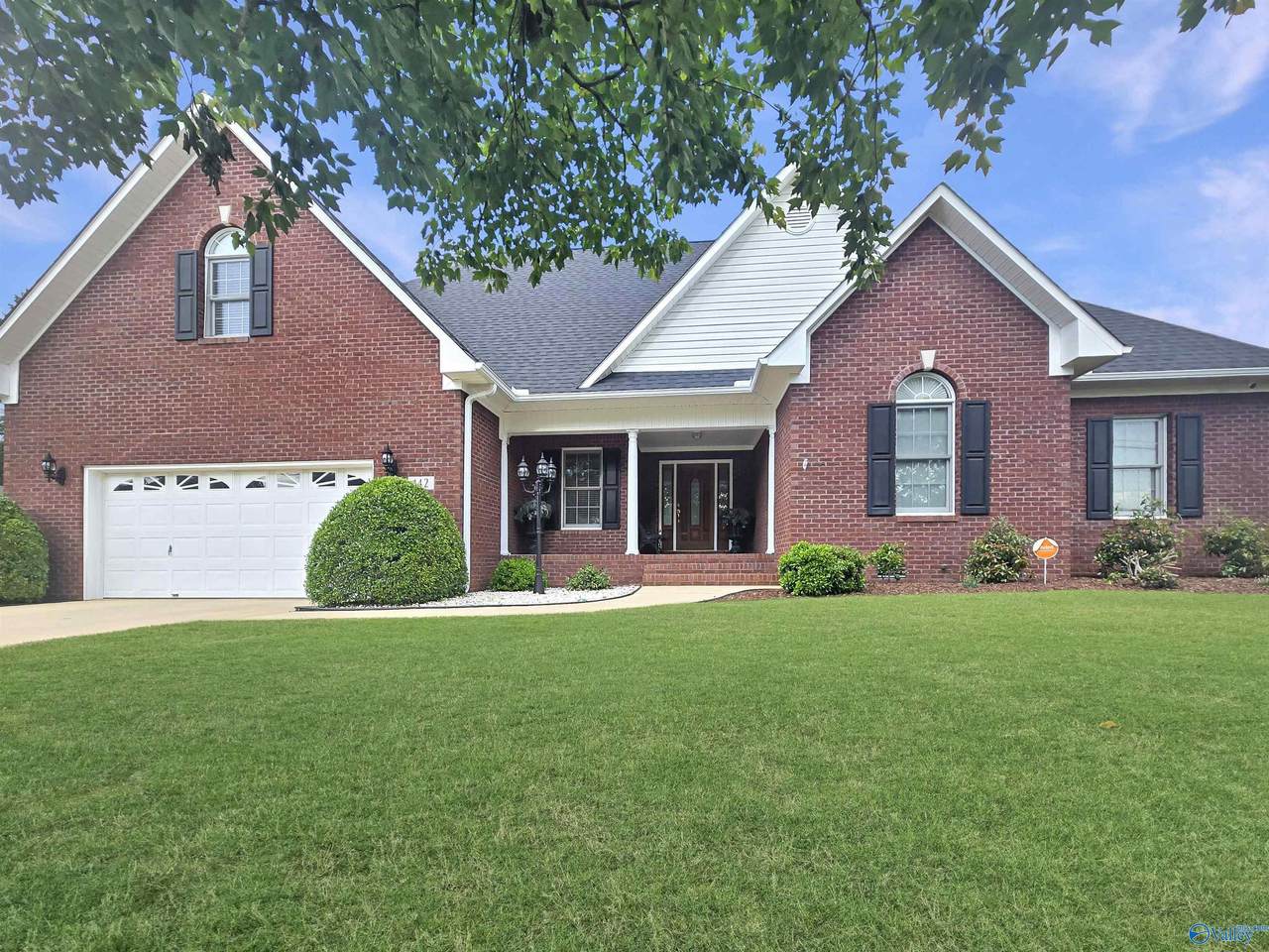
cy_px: 476
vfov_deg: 89.9
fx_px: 477
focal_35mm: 13
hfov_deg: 106.2
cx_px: 634
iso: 50
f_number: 2.2
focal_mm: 2.2
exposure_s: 1/609
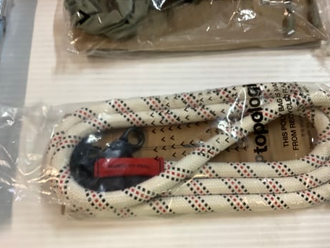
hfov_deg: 53.9
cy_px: 128
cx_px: 179
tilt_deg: -70.4
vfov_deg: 41.8
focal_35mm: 34
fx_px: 324
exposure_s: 1/50
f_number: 2.4
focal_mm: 3.3
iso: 160
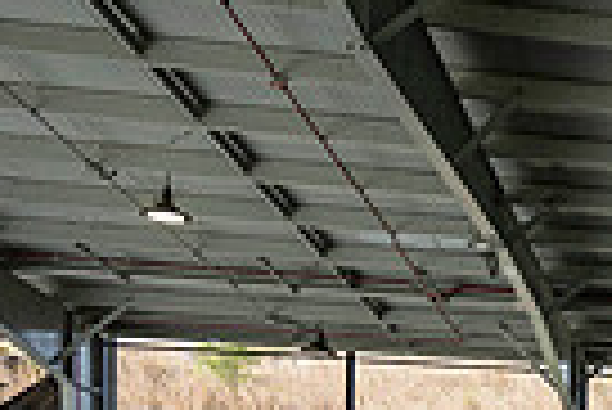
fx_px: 1736
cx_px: 1264
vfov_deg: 12.6
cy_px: 656
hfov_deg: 15.5
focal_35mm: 102
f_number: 2.8
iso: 320
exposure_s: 1/1250
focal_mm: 24
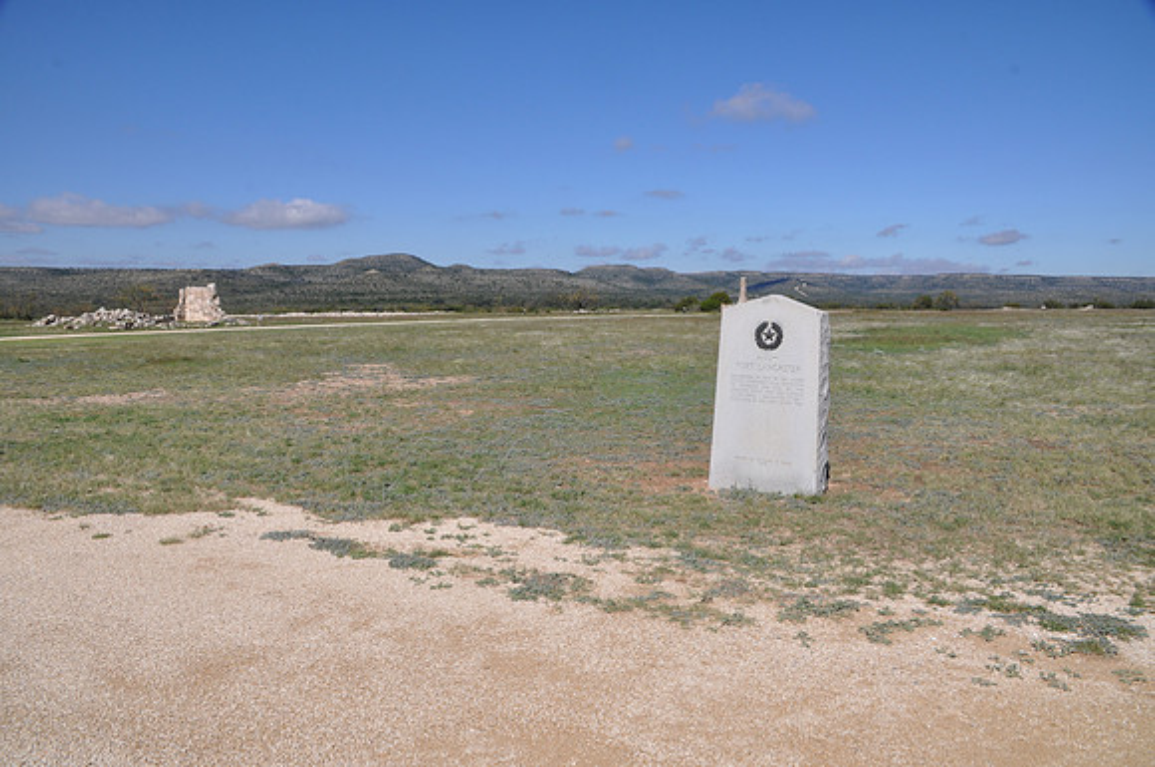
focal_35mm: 27
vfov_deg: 47.8
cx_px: 578
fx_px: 865
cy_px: 384
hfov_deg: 67.5
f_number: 13
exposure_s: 1/160
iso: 200
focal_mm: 18
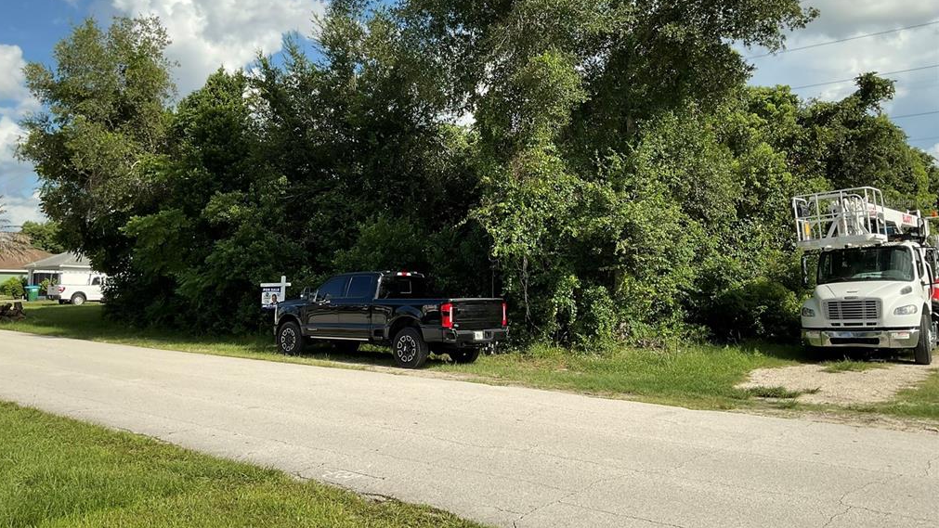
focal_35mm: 32
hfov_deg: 61.0
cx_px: 464
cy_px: 202
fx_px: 797
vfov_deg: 36.5
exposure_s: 1/1730
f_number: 1.8
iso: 16
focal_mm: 3
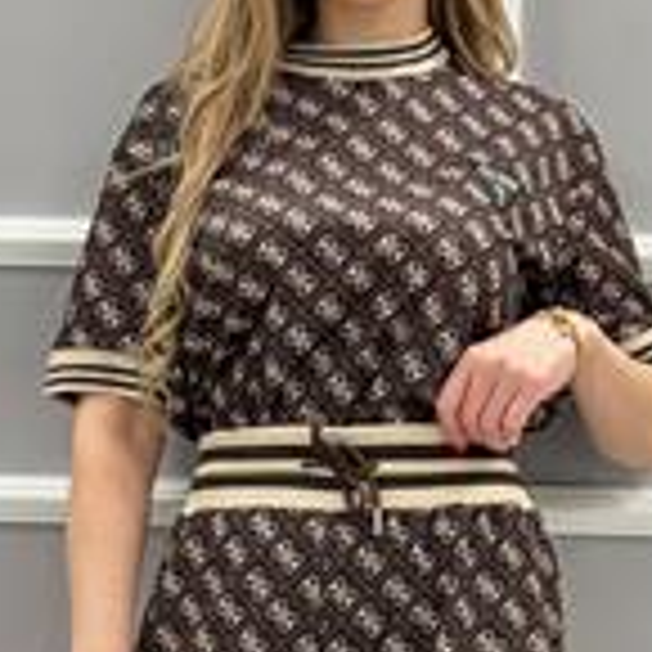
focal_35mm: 152
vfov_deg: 11.3
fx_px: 3239
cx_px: 373
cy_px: 724
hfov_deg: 11.5
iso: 80
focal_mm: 6.76
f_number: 1.78
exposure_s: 1/50
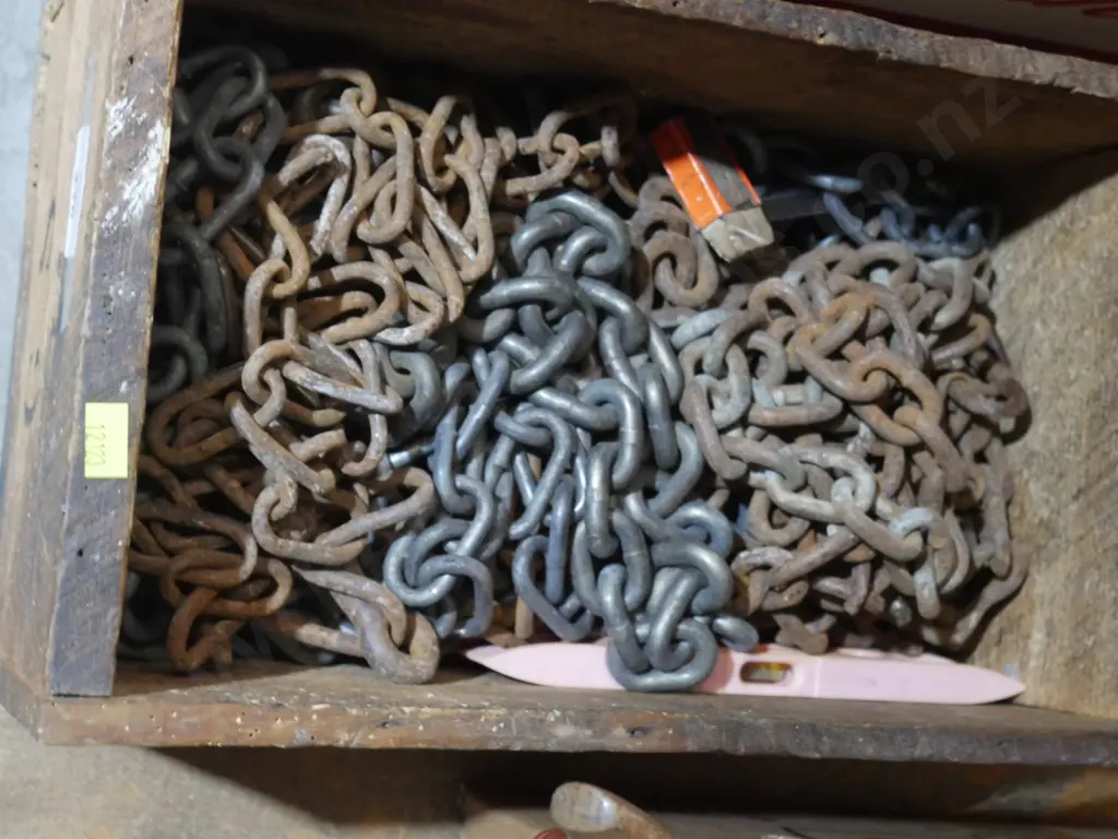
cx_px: 559
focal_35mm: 58
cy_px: 420
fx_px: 1873
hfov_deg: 33.2
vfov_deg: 25.2
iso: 3200
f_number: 5.4
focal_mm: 29
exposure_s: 1/40
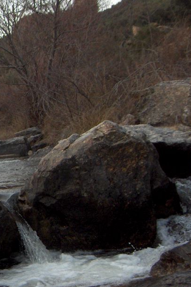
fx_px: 684
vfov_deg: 23.6
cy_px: 154
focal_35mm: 86
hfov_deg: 14.6
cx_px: -108
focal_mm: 8
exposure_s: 1/267
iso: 158
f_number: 2.8
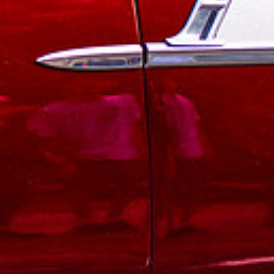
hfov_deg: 5.0
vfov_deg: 5.1
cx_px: -314
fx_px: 3063
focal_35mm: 342
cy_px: -184
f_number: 2
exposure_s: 1/640
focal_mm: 43
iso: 100
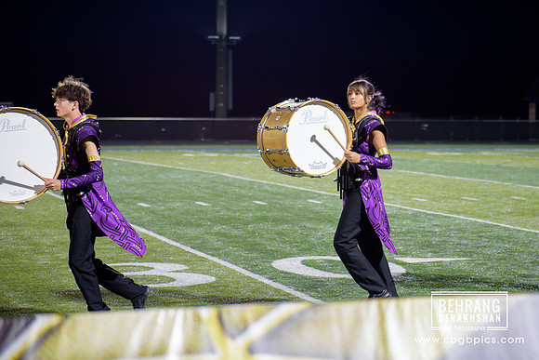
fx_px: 1438
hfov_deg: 21.1
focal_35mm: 96
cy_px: 113
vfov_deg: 14.2
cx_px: 370
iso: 2500
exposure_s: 1/400
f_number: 2.8
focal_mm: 70
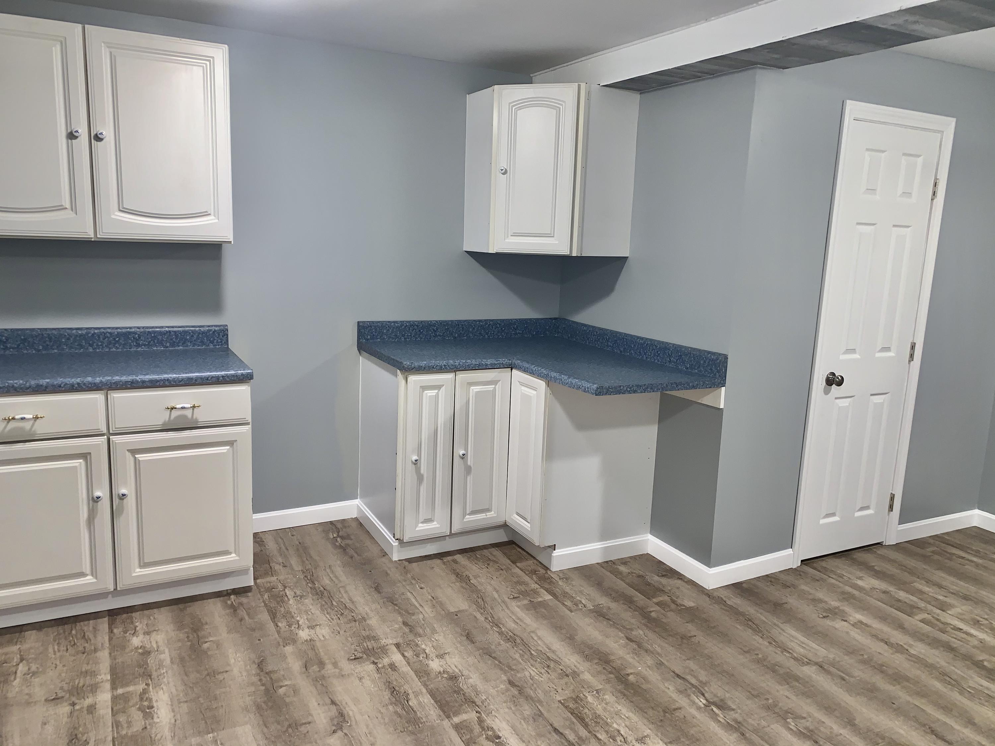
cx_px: 498
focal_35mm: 26
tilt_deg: -11.1
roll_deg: -1.8
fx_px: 747
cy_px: 373
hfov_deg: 67.3
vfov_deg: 53.1
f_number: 1.8
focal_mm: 4.25
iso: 40
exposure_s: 1/15
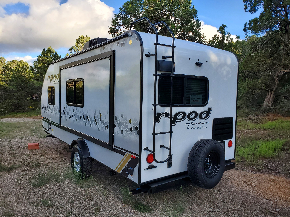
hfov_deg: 67.3
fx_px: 218
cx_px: 145
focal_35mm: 26
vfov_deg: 53.1
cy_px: 108
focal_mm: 4.3
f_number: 2.4
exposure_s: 1/417
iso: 50
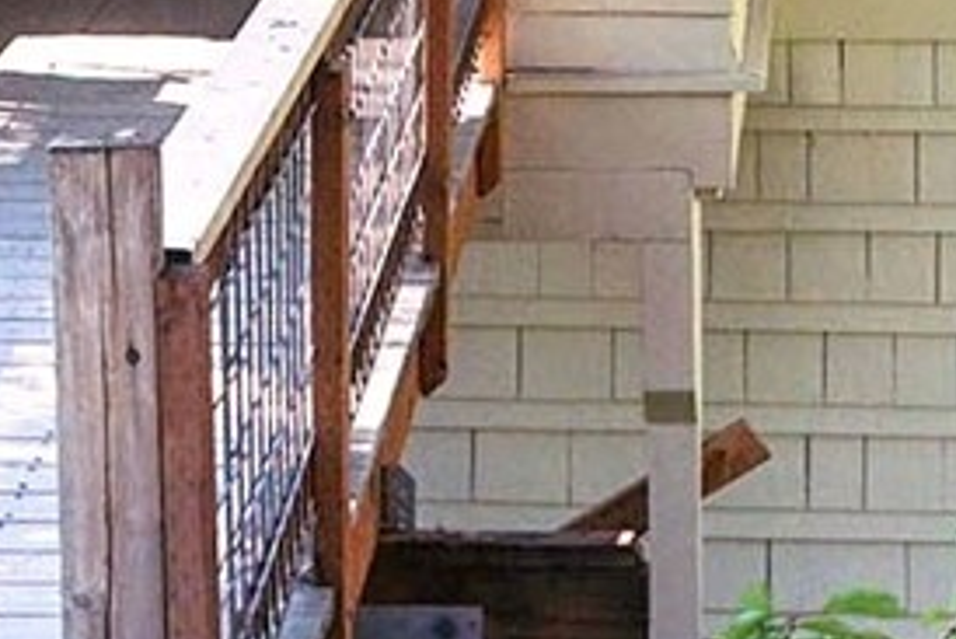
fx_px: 5261
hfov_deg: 10.4
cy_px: -505
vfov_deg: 6.8
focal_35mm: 198
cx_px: 379
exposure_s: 1/640
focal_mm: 32
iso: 320
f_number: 4.5
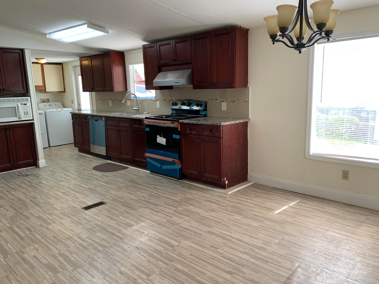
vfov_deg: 53.1
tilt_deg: -10.5
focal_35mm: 26
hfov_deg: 67.3
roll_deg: +1.6
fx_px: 285
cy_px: 142
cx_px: 190
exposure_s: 1/121
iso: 50
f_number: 1.8
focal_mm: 4.25
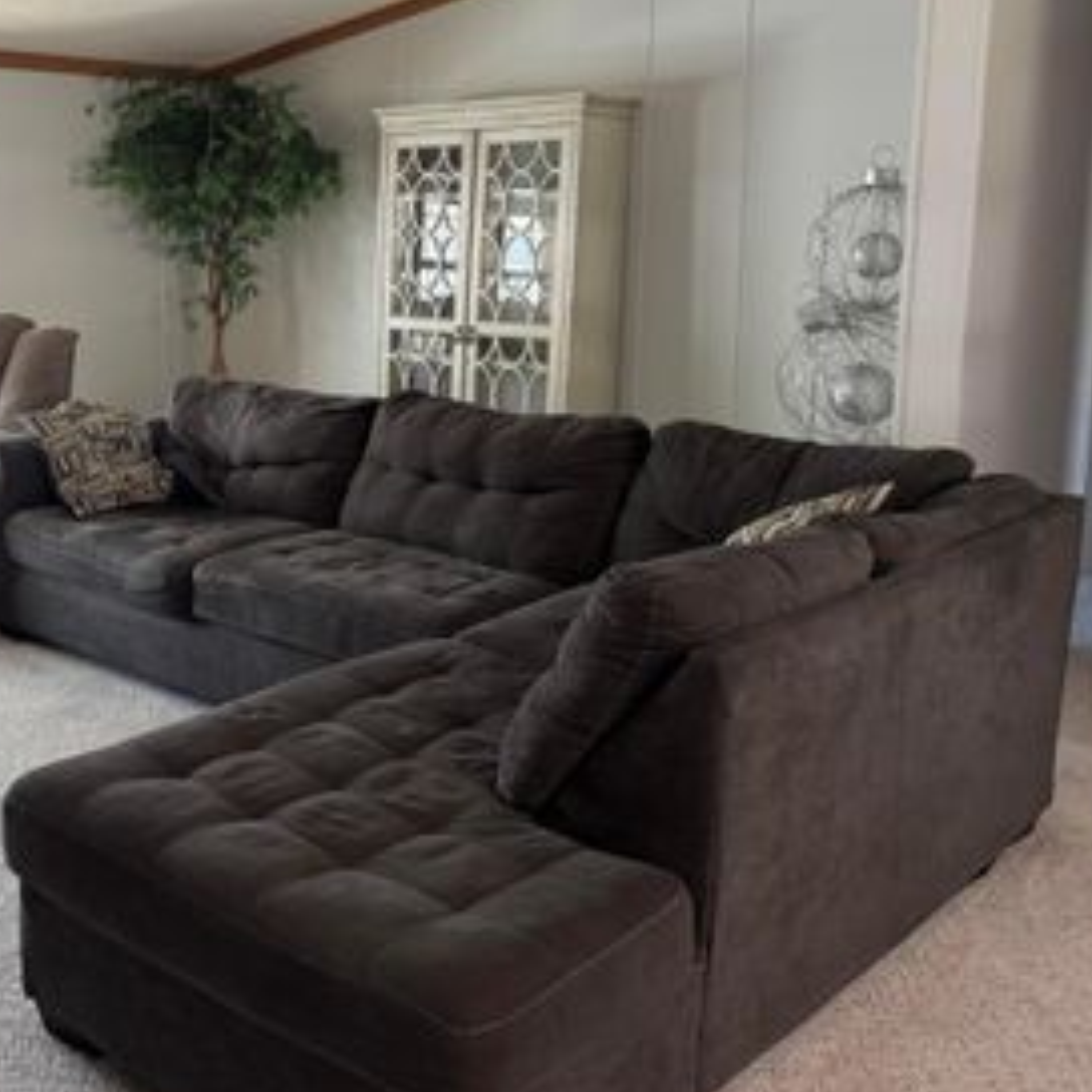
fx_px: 1392
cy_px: 412
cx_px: 169
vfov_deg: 42.5
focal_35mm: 39
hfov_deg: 40.5
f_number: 1.78
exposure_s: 1/60
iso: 160
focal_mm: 6.76
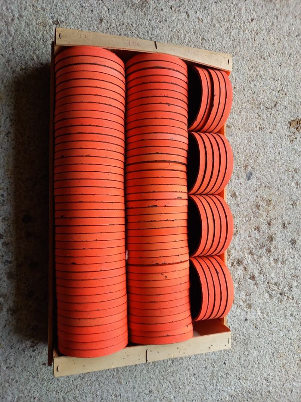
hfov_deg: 54.9
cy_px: 201
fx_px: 290
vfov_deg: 69.4
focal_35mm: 25
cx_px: 150
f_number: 1.8
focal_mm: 4.65
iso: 100
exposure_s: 1/50
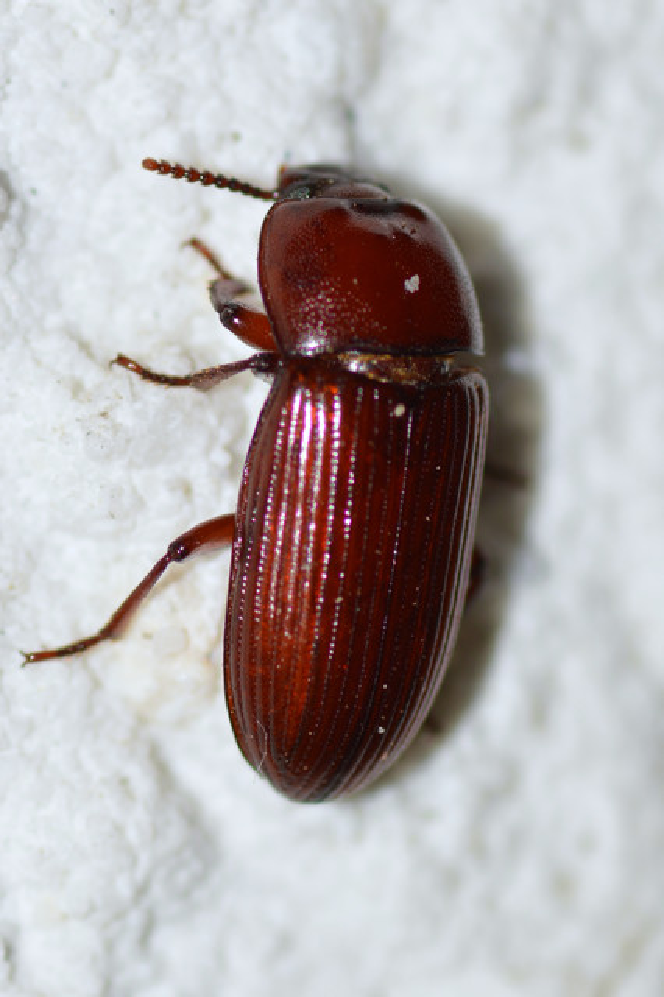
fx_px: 4154
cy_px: 498
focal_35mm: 150
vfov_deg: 13.7
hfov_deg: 9.1
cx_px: 332
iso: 100
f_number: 13
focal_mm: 100
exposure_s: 1/200
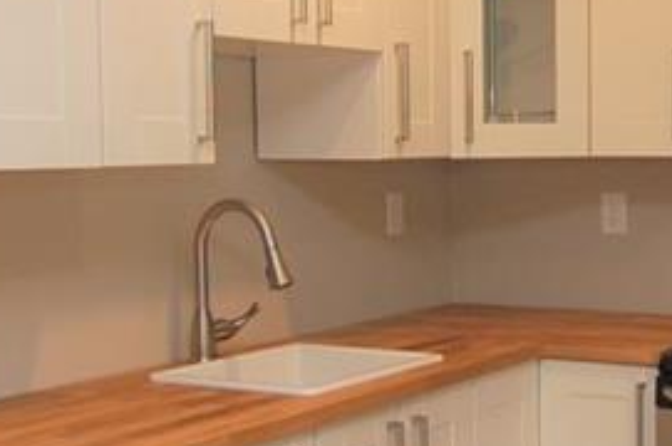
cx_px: 521
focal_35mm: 68
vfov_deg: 20.0
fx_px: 1268
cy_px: 253
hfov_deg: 29.1
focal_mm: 12
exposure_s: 1/60
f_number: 4
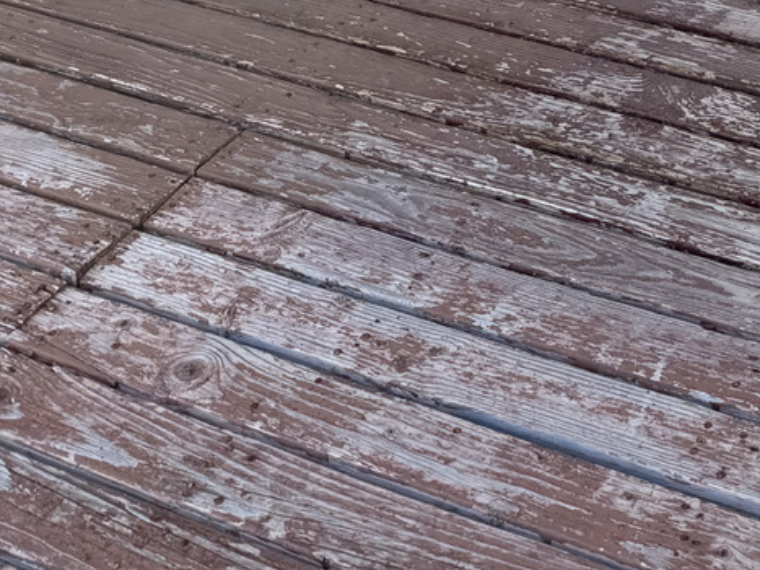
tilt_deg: -11.8
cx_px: 786
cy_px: -620
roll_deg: +2.0
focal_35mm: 79
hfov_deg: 23.5
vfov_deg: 14.8
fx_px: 1734
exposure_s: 1/567
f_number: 1.78
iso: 80
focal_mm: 6.76
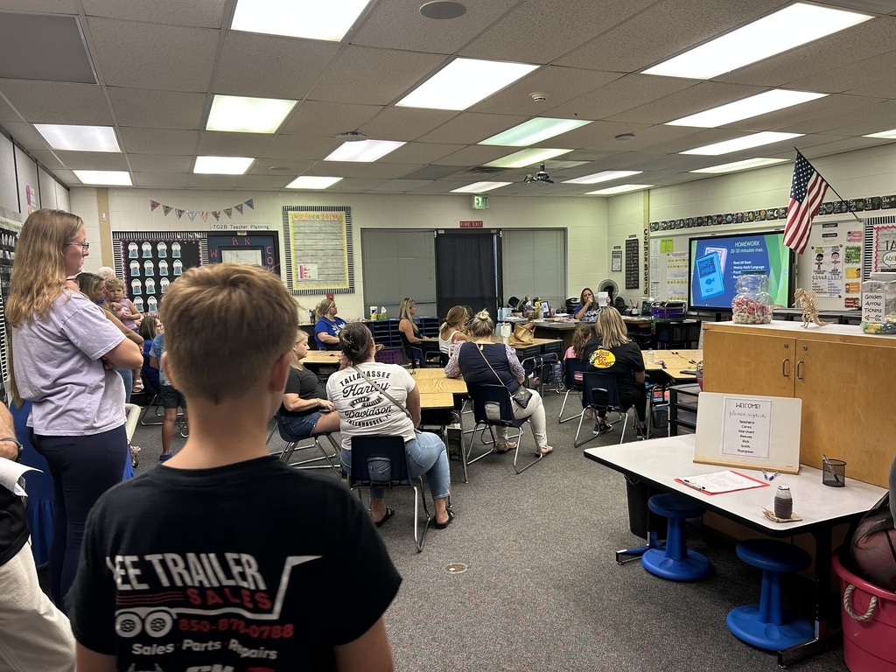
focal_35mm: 26
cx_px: 448
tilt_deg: -6.6
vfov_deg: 53.1
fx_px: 673
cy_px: 336
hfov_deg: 67.3
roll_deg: +1.9
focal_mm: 5.7
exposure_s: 1/60
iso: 125
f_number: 1.5
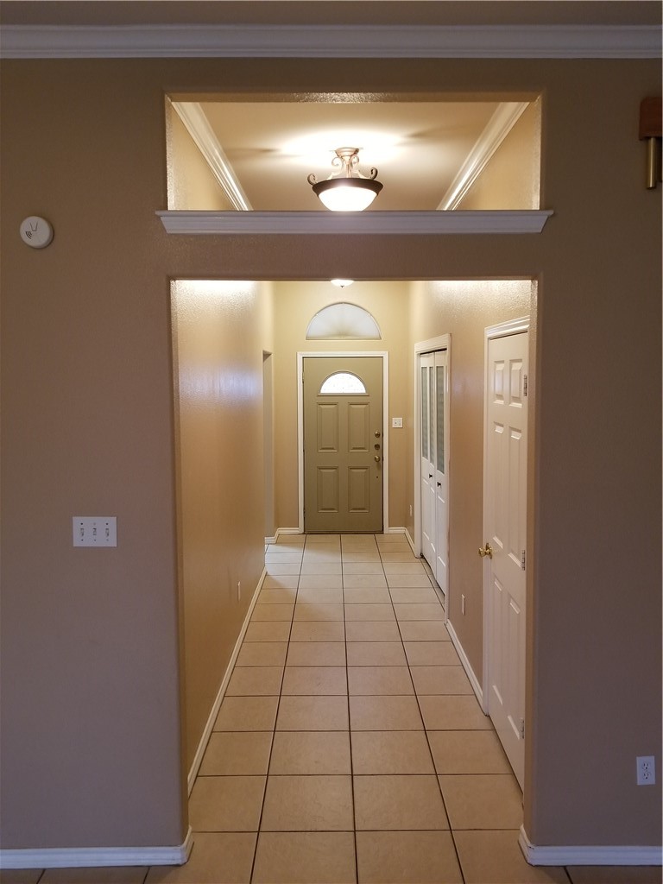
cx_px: 332
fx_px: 664
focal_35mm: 26
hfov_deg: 53.1
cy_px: 442
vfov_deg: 67.3
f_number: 1.7
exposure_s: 1/20
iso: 200
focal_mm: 4.25
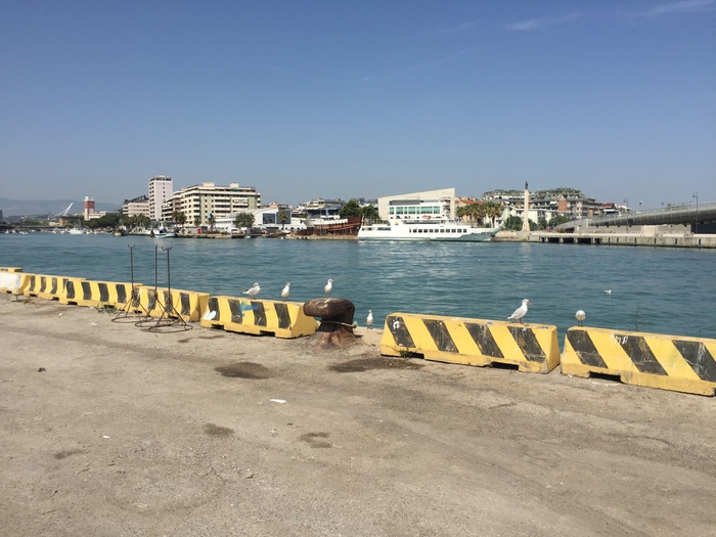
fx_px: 600
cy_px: 268
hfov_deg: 61.7
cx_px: 358
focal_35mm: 29
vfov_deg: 48.2
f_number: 2.2
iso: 32
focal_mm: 4.15
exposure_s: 1/3300
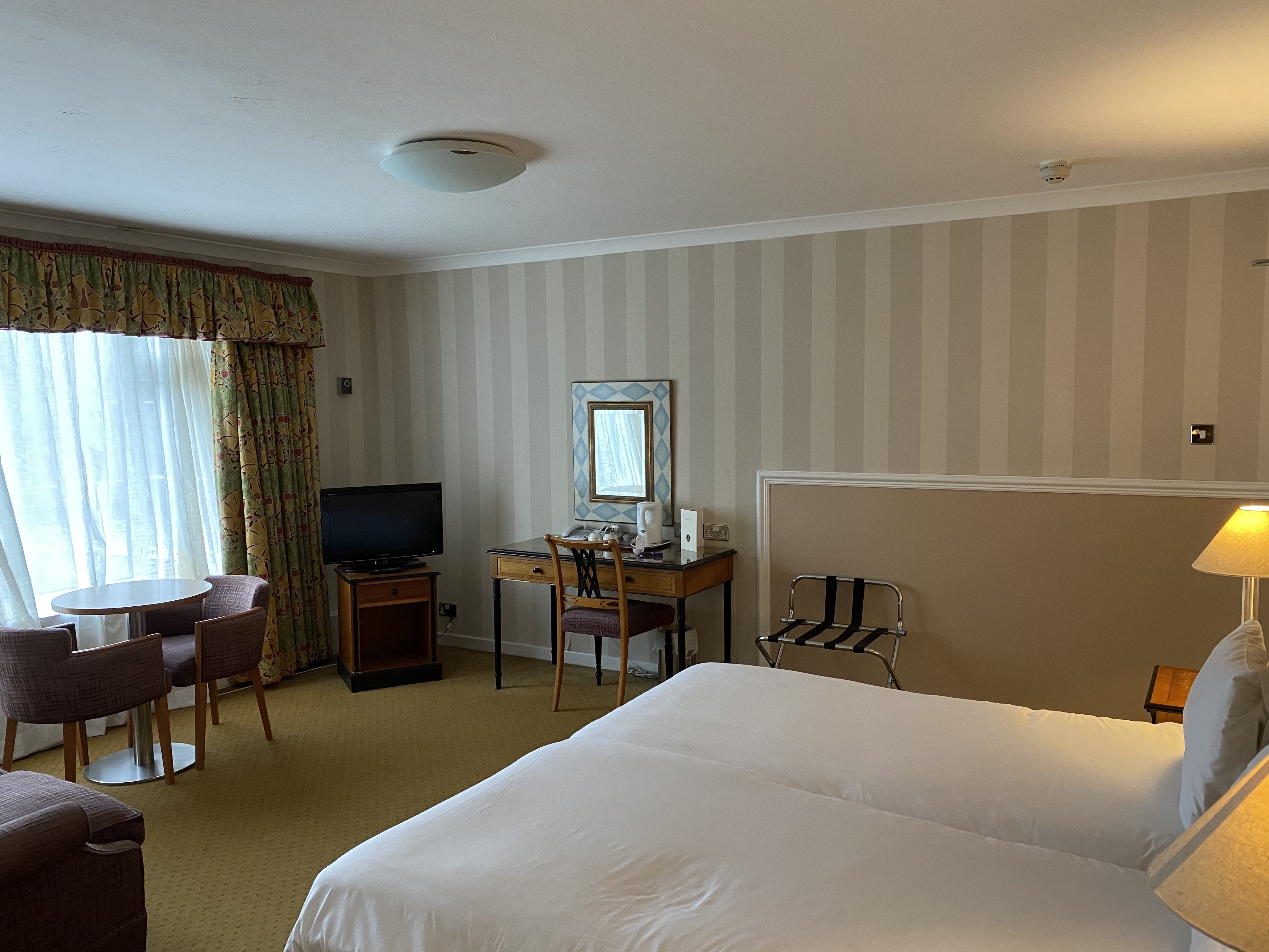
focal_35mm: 26
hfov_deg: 67.3
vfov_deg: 53.1
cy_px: 476
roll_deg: +0.3
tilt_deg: -4.8
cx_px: 634
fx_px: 953
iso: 400
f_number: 1.8
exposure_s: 1/50
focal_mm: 4.25
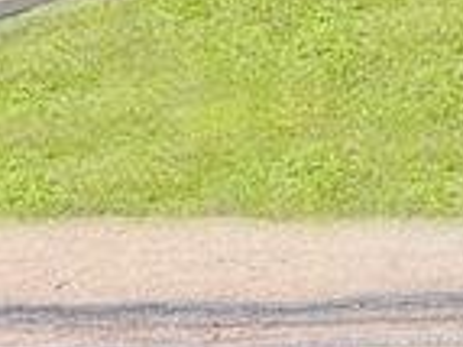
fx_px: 655
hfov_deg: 26.9
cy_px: -245
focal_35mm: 49
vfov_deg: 21.6
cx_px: 703
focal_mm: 2.22
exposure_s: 1/779
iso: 20
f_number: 2.2
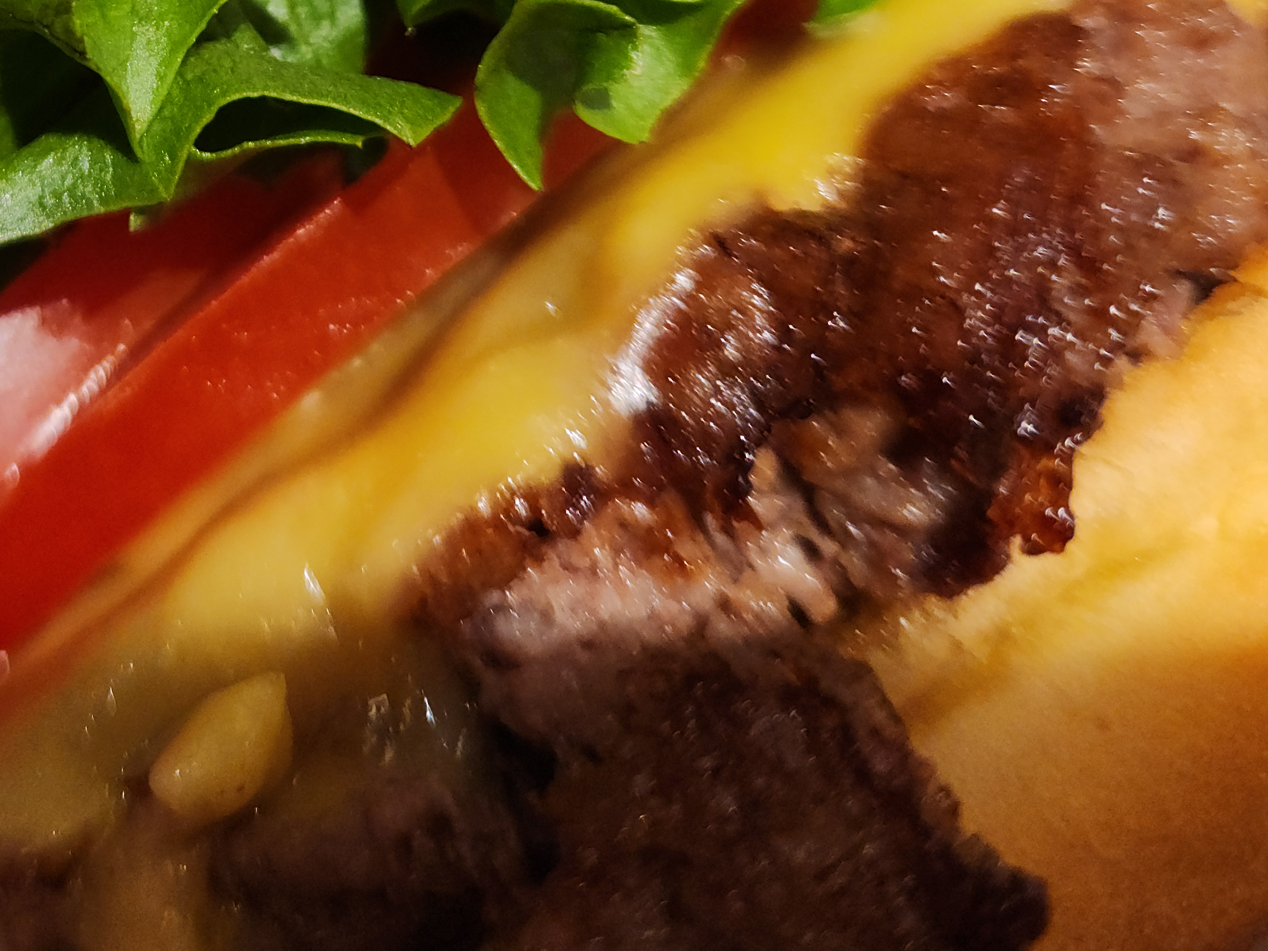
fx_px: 2052
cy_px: -156
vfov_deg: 24.0
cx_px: 97
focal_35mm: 56
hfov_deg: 32.4
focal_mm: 5.4
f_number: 1.8
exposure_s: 1/60
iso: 100
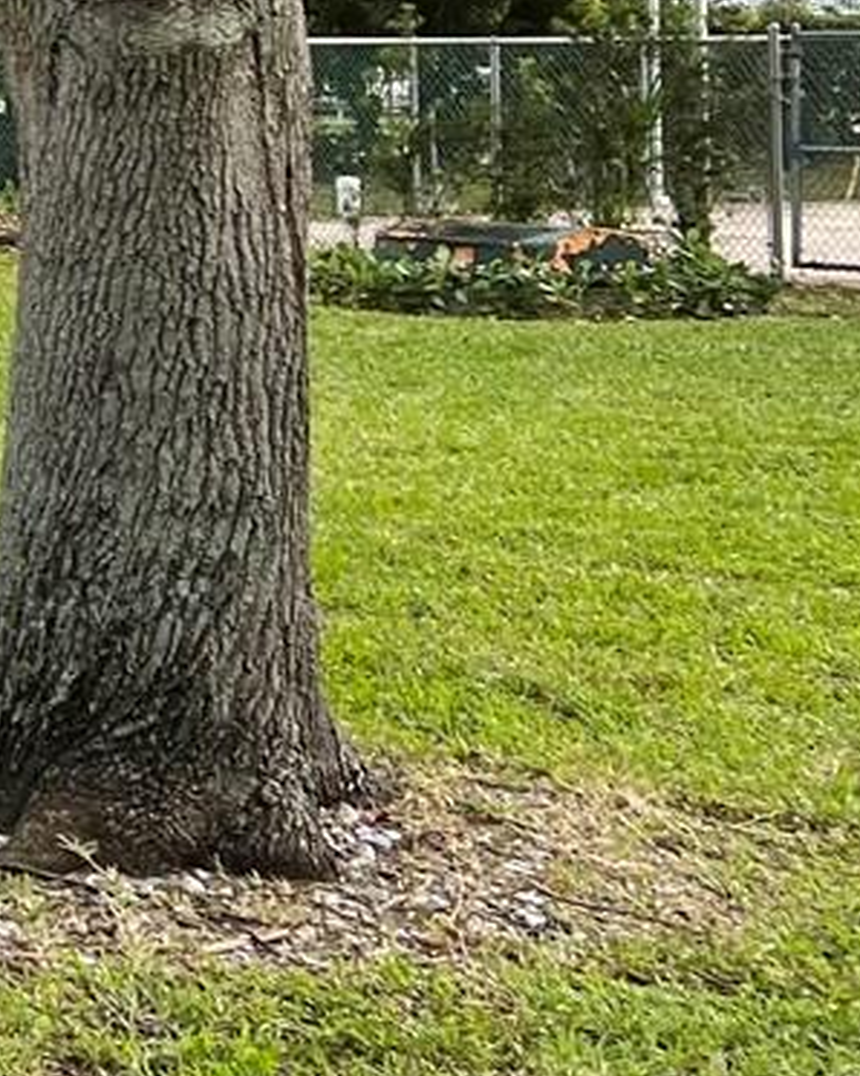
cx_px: -1126
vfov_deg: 17.2
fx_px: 3471
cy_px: -40
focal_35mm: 109
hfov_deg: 11.8
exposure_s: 1/723
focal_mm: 5.7
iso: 50
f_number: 1.5
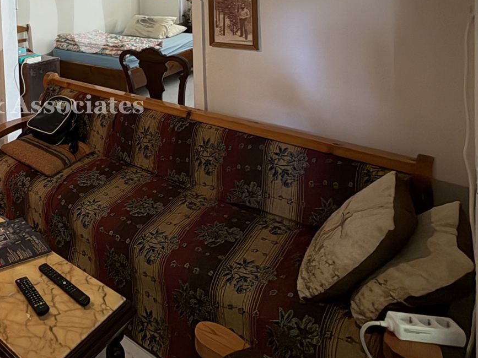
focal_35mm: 31
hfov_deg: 48.4
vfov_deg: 39.1
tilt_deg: -2.6
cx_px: 4
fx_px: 428
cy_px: -14
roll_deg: +1.6
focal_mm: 2.22
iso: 640
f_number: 2.2
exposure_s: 1/16
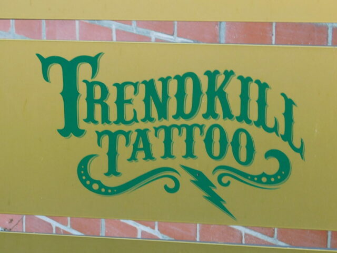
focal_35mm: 80
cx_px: 168
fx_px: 779
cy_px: 126
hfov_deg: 24.4
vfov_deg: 18.4
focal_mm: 14.2
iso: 125
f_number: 4.4
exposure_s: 1/30
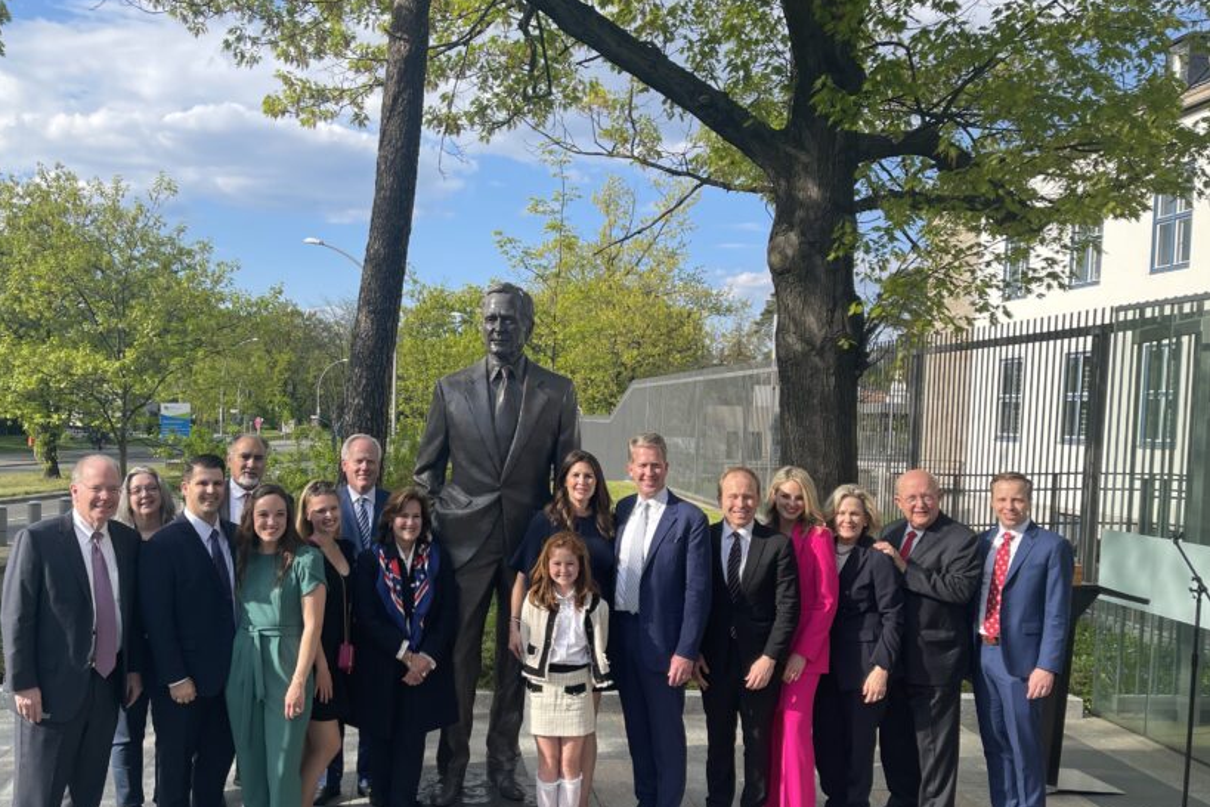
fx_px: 1109
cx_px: 473
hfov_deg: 56.7
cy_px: 471
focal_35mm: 33
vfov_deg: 39.8
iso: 32
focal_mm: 5.1
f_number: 1.6
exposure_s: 1/1553
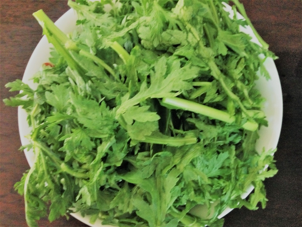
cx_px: 151
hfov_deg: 55.4
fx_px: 288
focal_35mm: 33
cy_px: 114
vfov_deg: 42.9
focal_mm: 4.12
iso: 800
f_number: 2.4
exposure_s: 1/15
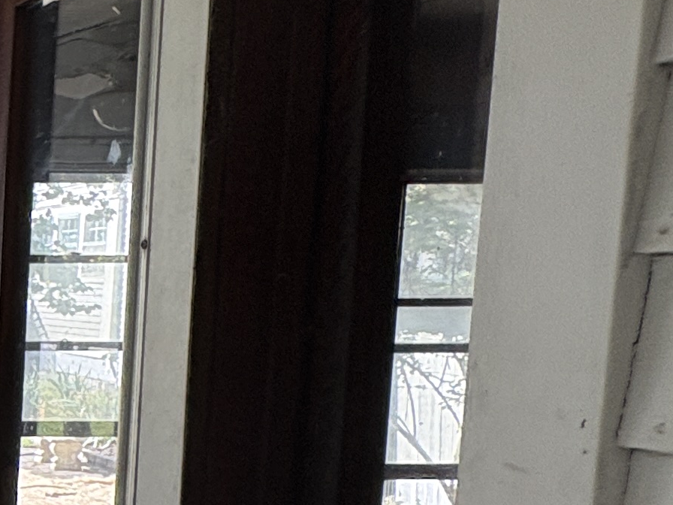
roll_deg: +0.4
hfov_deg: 22.0
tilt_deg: -8.3
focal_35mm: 63
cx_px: -473
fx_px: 1225
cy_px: 428
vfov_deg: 22.8
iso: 50
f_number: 2.2
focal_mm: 2.22
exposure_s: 1/153
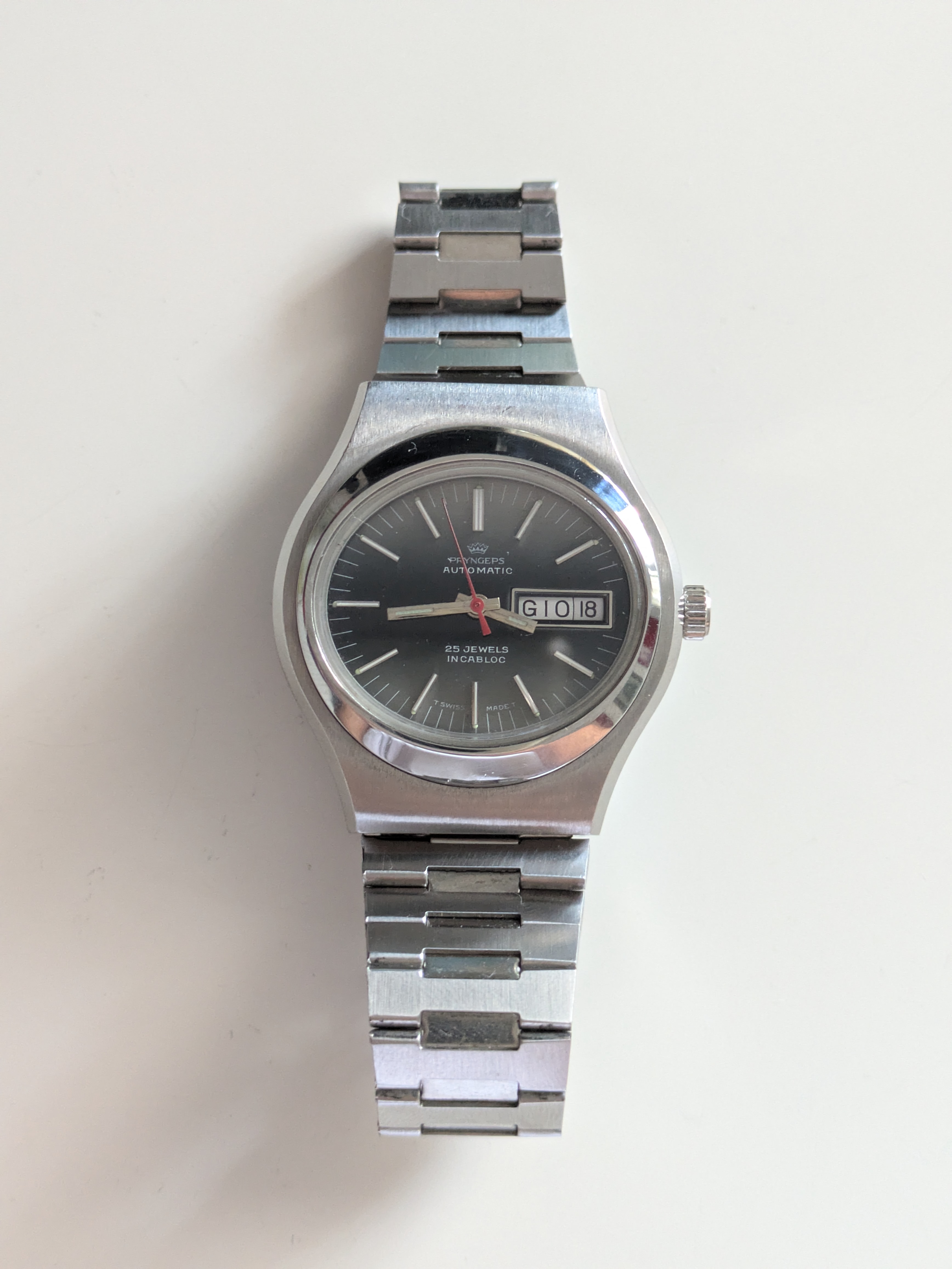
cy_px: 634
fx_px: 1869
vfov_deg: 37.5
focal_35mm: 51
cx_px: 476
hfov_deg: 28.6
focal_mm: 5.43
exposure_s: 1/50
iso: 391
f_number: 1.89
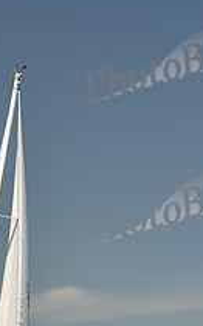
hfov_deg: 5.2
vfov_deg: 8.3
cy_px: 309
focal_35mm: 253
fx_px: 2243
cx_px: 4
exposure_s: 1/800
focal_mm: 90
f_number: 5.6
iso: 250
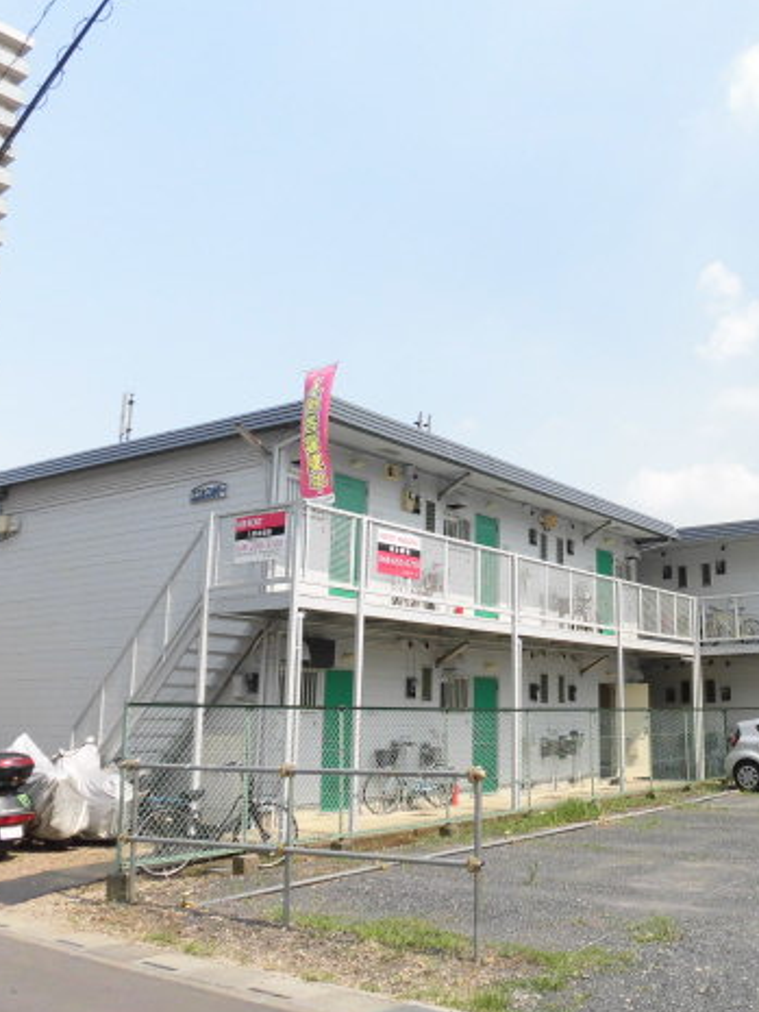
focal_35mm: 33
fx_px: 964
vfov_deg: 55.3
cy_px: 498
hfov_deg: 41.4
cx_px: 592
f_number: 3.1
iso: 100
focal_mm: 4.3
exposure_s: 1/1000
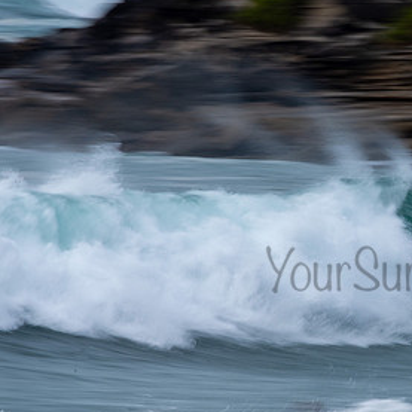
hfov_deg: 1.3
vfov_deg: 1.3
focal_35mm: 1333
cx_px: 419
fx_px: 17950
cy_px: 257
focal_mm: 500
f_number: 29
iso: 100
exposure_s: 1/20
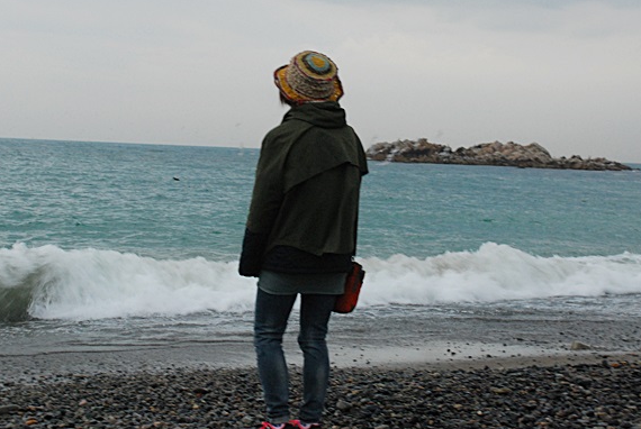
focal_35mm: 74
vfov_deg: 18.5
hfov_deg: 27.4
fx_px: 1314
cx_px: 280
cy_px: 168
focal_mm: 35
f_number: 6.3
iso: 560
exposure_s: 1/30
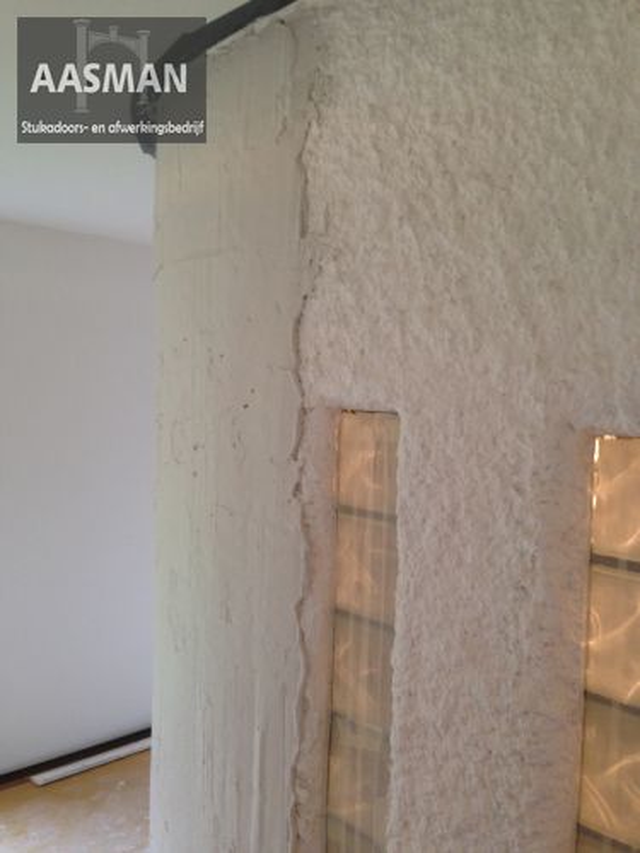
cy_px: 426
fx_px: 813
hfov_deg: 42.9
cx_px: 320
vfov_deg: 55.4
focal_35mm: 33
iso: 100
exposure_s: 1/20
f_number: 2.4
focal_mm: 4.12
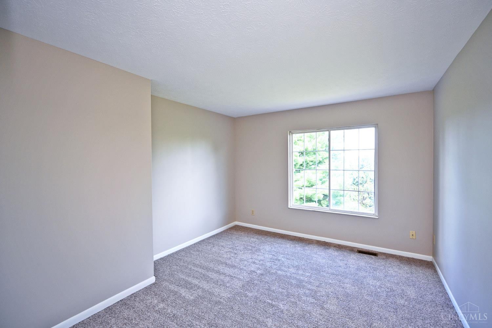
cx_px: 246
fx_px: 212
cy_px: 164
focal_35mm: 16
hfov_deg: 98.5
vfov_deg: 75.5
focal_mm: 15.5
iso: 320
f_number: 4
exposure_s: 1/60
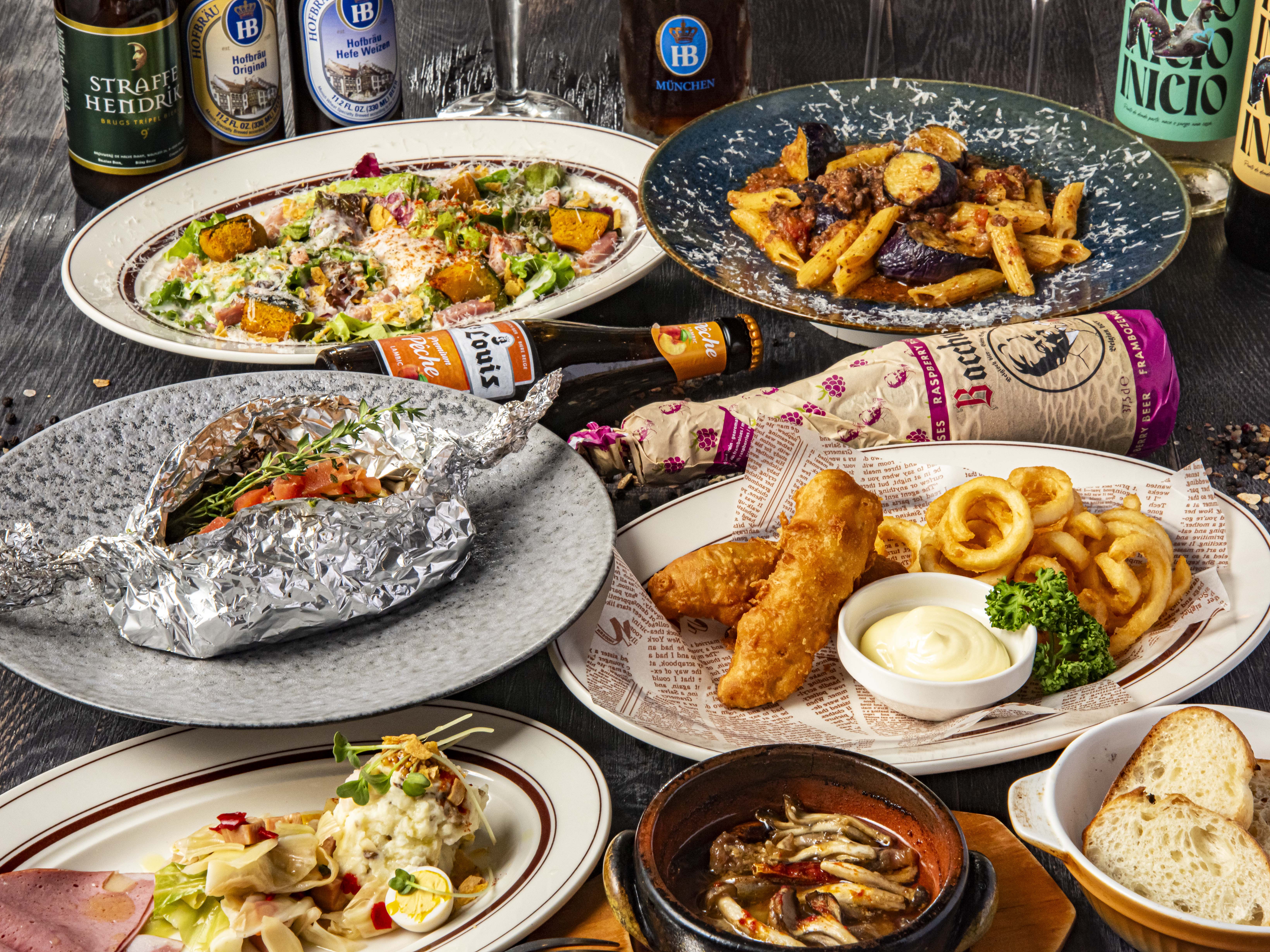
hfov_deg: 21.3
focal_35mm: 92
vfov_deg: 16.1
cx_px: 674
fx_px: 3375
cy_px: 476
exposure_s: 1/160
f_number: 20
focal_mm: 85
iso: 400
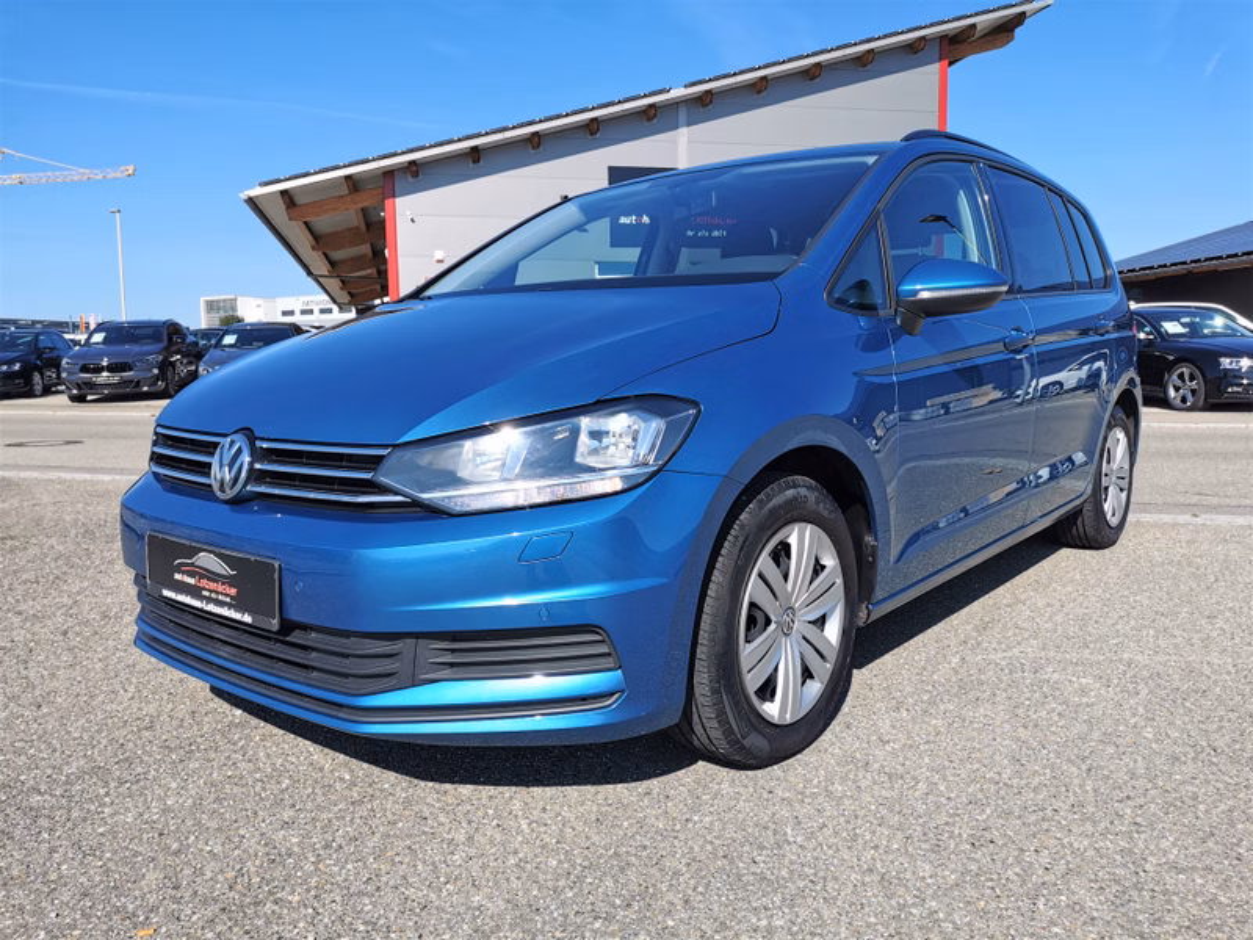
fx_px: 977
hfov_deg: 65.3
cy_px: 470
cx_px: 626
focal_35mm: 27
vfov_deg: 51.4
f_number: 1.8
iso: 50
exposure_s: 1/2101
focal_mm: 5.58
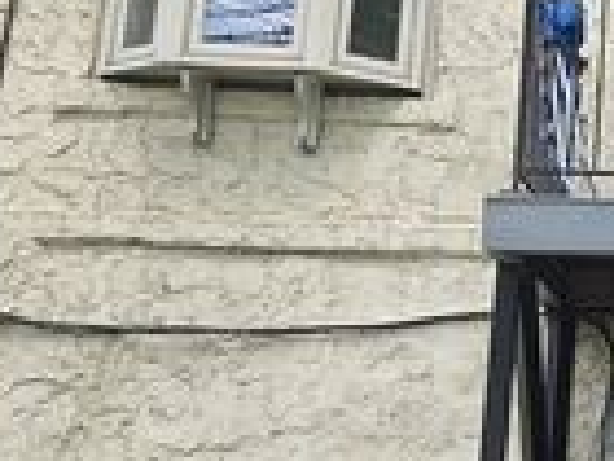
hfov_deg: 20.0
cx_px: 969
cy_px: 204
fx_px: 1454
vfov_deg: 18.0
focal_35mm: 82
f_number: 1.8
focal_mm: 5.4
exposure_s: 1/544
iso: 32
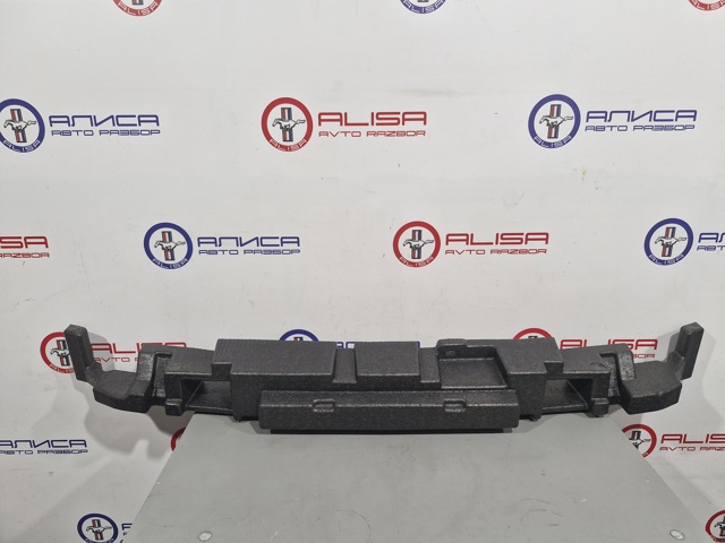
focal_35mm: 23
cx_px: 362
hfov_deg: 73.9
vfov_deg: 58.9
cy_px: 272
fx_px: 482
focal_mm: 5.54
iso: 250
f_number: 1.8
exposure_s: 1/100
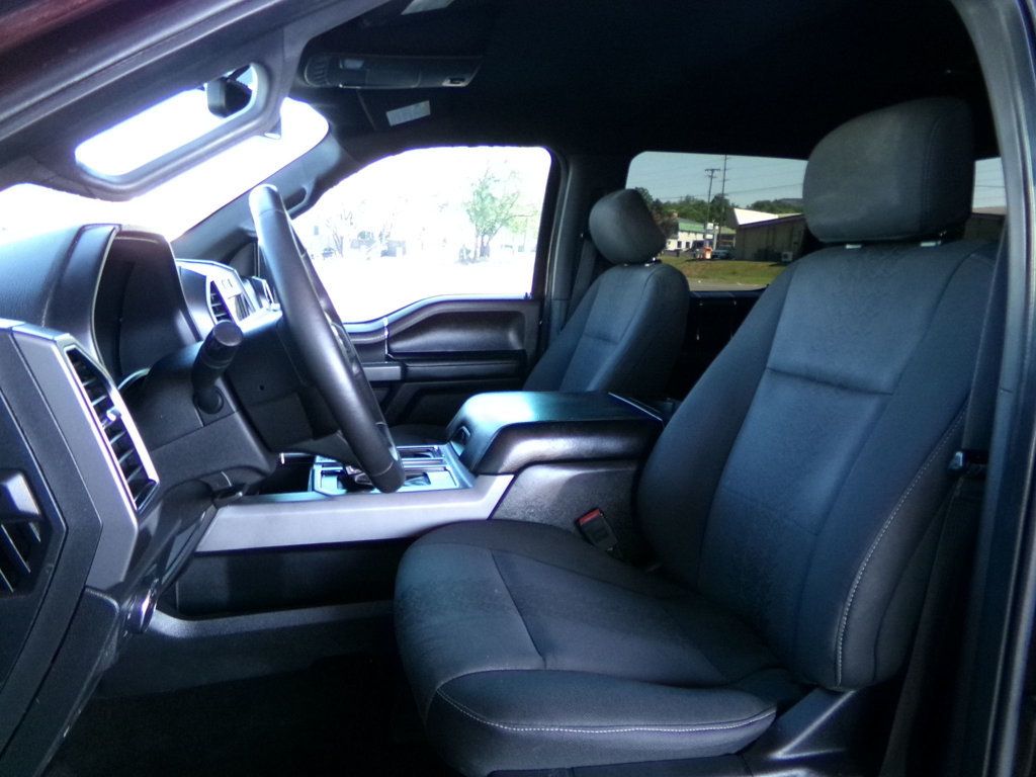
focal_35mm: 24
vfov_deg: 56.8
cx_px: 518
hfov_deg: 71.6
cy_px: 388
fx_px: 718
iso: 529
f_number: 3.7
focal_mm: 4.3
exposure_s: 1/60
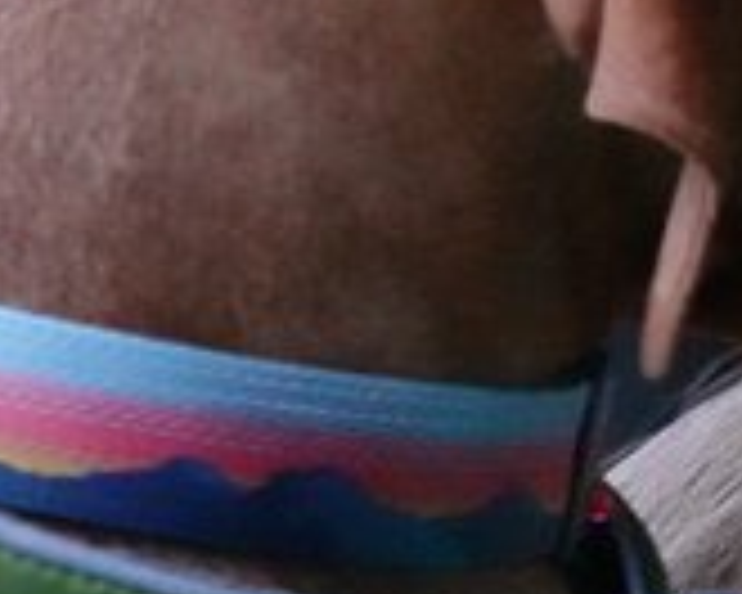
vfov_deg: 5.4
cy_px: 252
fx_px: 6237
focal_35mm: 284
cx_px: 1111
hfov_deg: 6.7
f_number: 4
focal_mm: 28.54
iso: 6400
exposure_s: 1/60
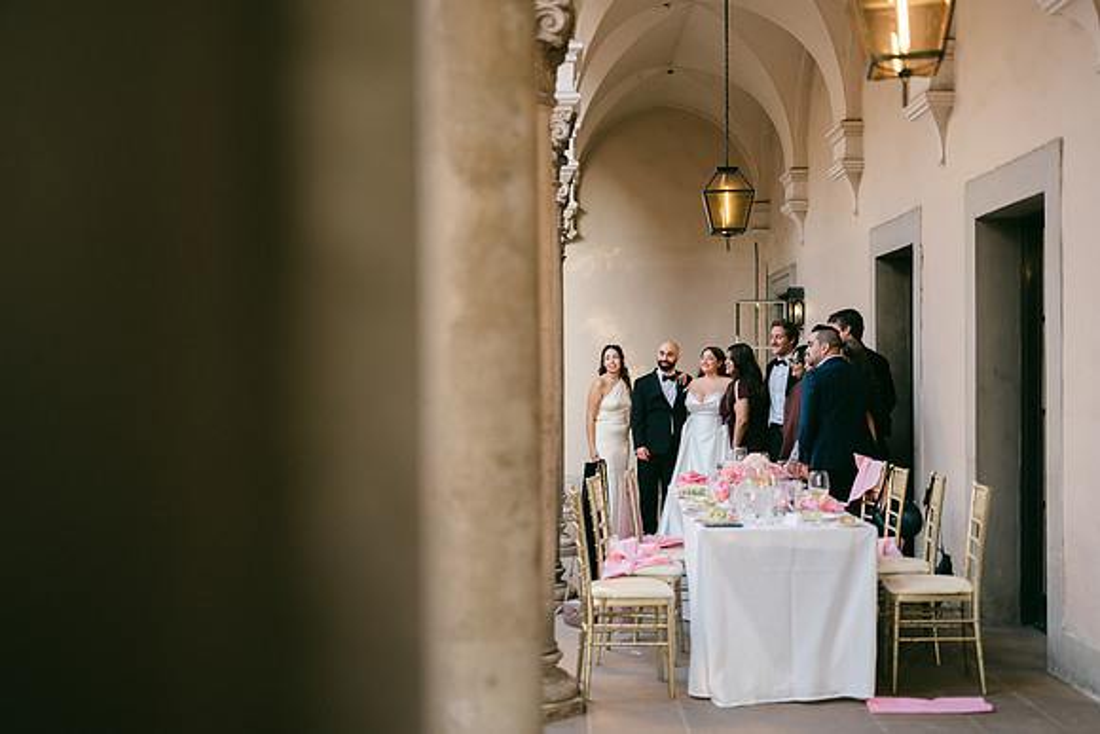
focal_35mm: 46
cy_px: 367
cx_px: 550
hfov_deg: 42.9
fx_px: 1398
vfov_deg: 29.4
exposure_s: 1/50
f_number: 1.7
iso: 80
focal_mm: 55
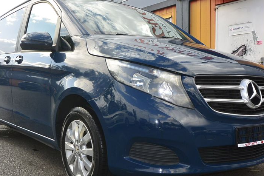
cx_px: 123
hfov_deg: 47.4
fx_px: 301
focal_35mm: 41
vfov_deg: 32.6
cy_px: 92
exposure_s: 1/250
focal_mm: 10.7
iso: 160
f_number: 6.3
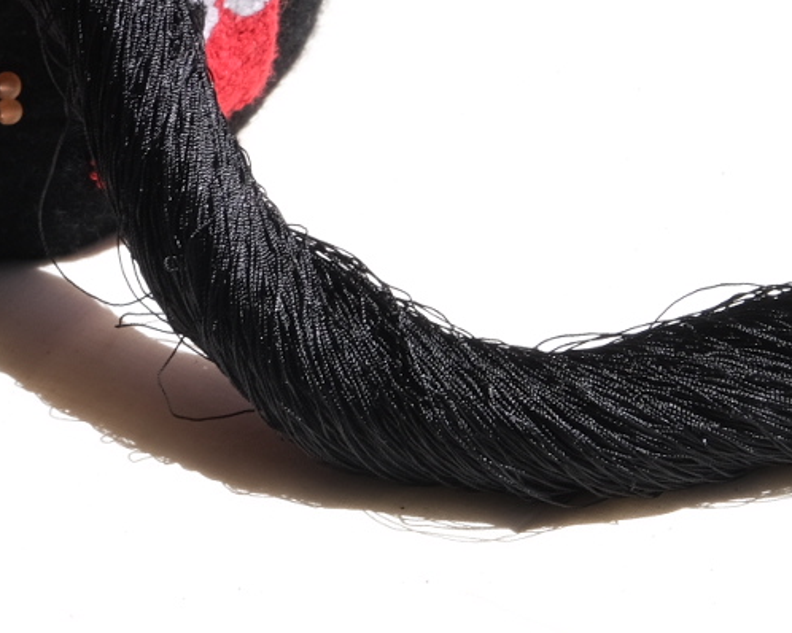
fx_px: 6514
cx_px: 21
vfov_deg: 5.6
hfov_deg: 6.9
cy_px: 49
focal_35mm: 278
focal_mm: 55
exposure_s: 1/125
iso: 160
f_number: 13
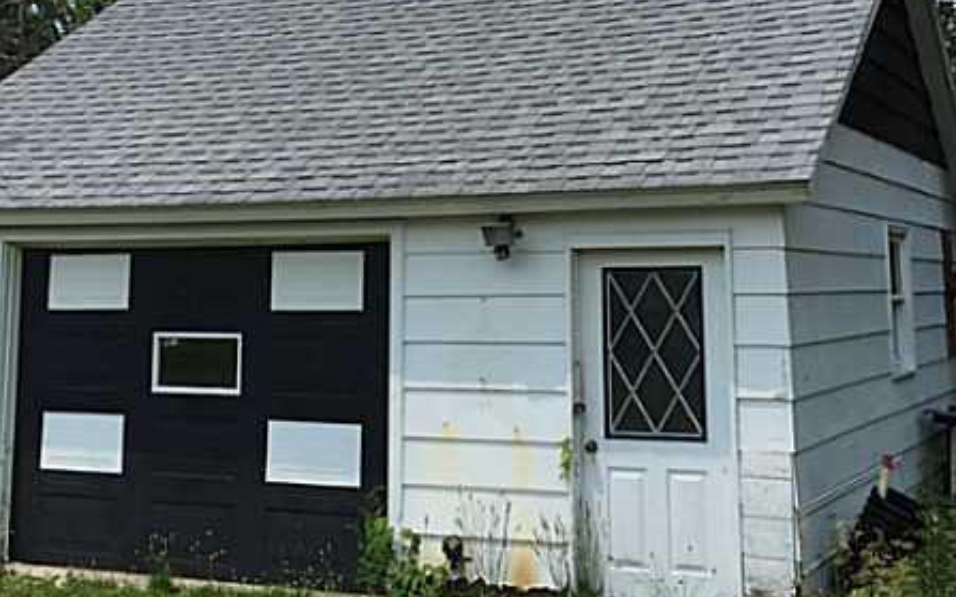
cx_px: 545
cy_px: 98
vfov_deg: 23.1
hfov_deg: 36.8
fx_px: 1432
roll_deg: -1.0
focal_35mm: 55
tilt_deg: +7.7
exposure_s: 1/2825
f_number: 2.2
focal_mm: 4.15
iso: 32
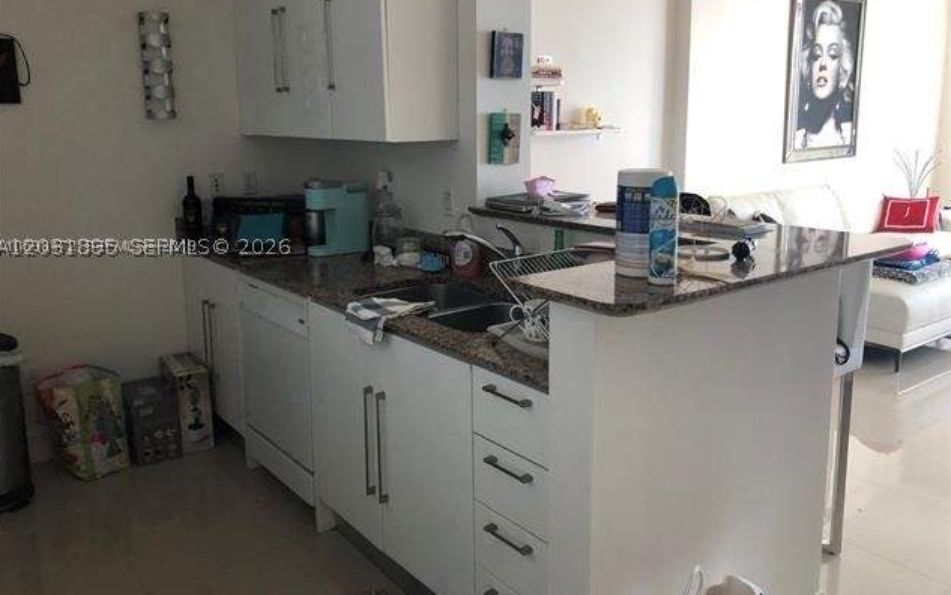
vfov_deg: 41.7
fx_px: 778
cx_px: 472
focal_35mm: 30
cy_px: 246
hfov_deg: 62.9
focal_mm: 3.99
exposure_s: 1/30
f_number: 1.8
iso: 40
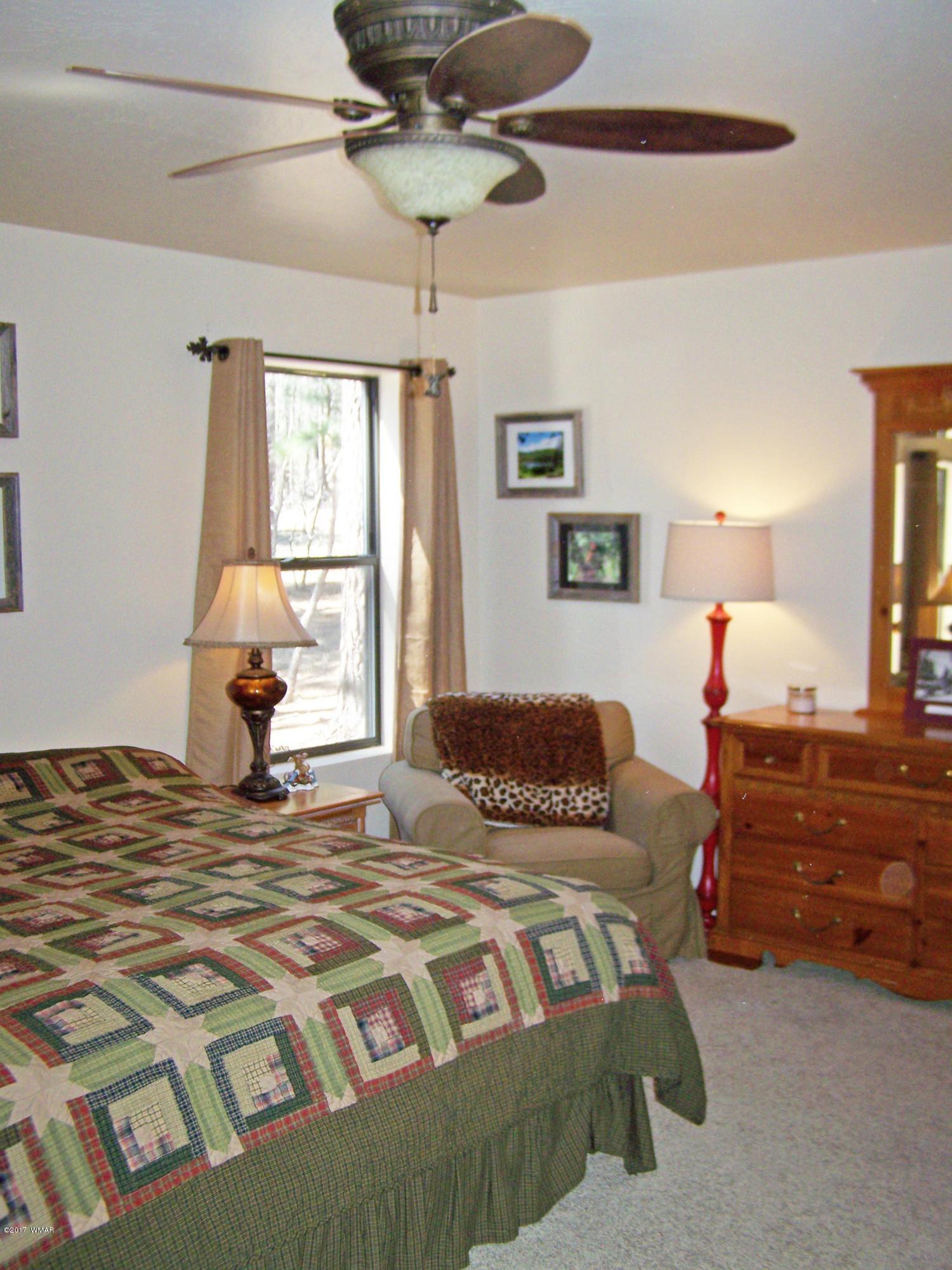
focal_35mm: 38
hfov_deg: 37.7
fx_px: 1393
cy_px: 635
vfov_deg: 49.0
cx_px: 476
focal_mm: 6.3
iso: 80
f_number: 2.8
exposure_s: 1/60
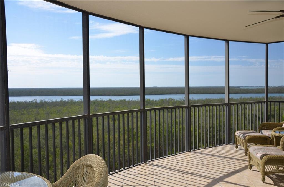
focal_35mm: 32
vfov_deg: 41.5
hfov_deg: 59.6
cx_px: 142
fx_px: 248
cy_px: 94
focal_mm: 21
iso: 125
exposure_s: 1/250
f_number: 4
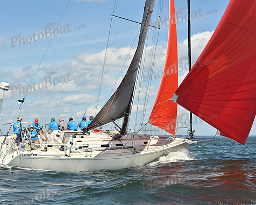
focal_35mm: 80
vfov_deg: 19.2
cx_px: 114
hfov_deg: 23.8
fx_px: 606
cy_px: 104
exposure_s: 1/1250
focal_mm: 70
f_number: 8
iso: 250
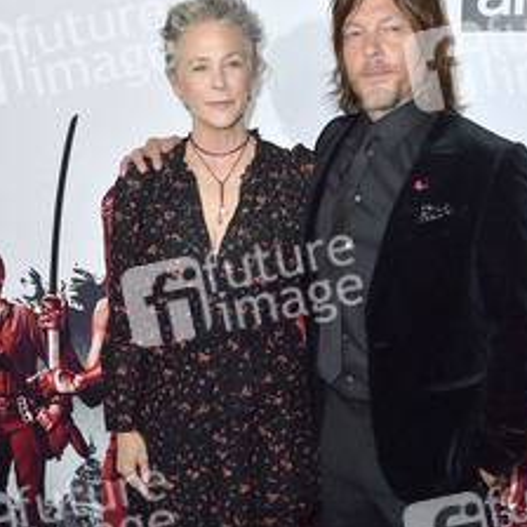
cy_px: 409
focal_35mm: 44
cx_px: 312
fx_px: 758
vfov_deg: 37.2
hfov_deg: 38.2
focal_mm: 29
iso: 400
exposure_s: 1/200
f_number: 5.6
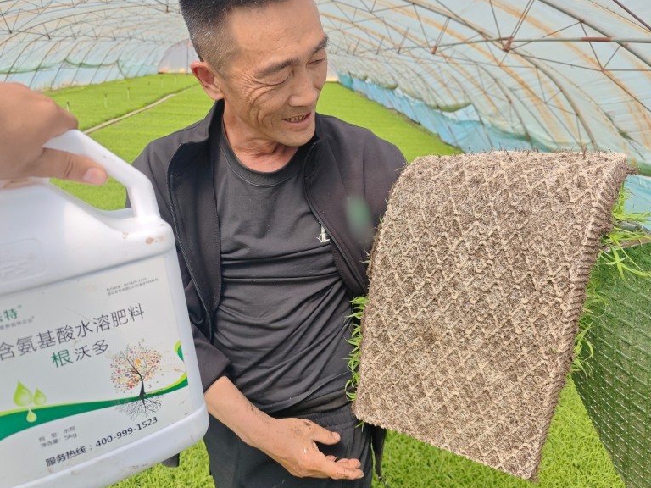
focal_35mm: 25
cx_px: 313
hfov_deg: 69.4
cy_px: 237
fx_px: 470
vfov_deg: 54.9
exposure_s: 1/1910
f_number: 1.6
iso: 50
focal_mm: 5.84
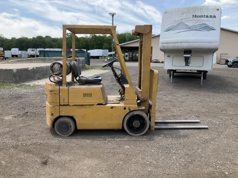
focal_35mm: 29
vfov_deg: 48.2
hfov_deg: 61.7
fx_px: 199
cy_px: 89
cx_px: 119
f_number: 1.8
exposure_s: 1/855
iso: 25
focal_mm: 3
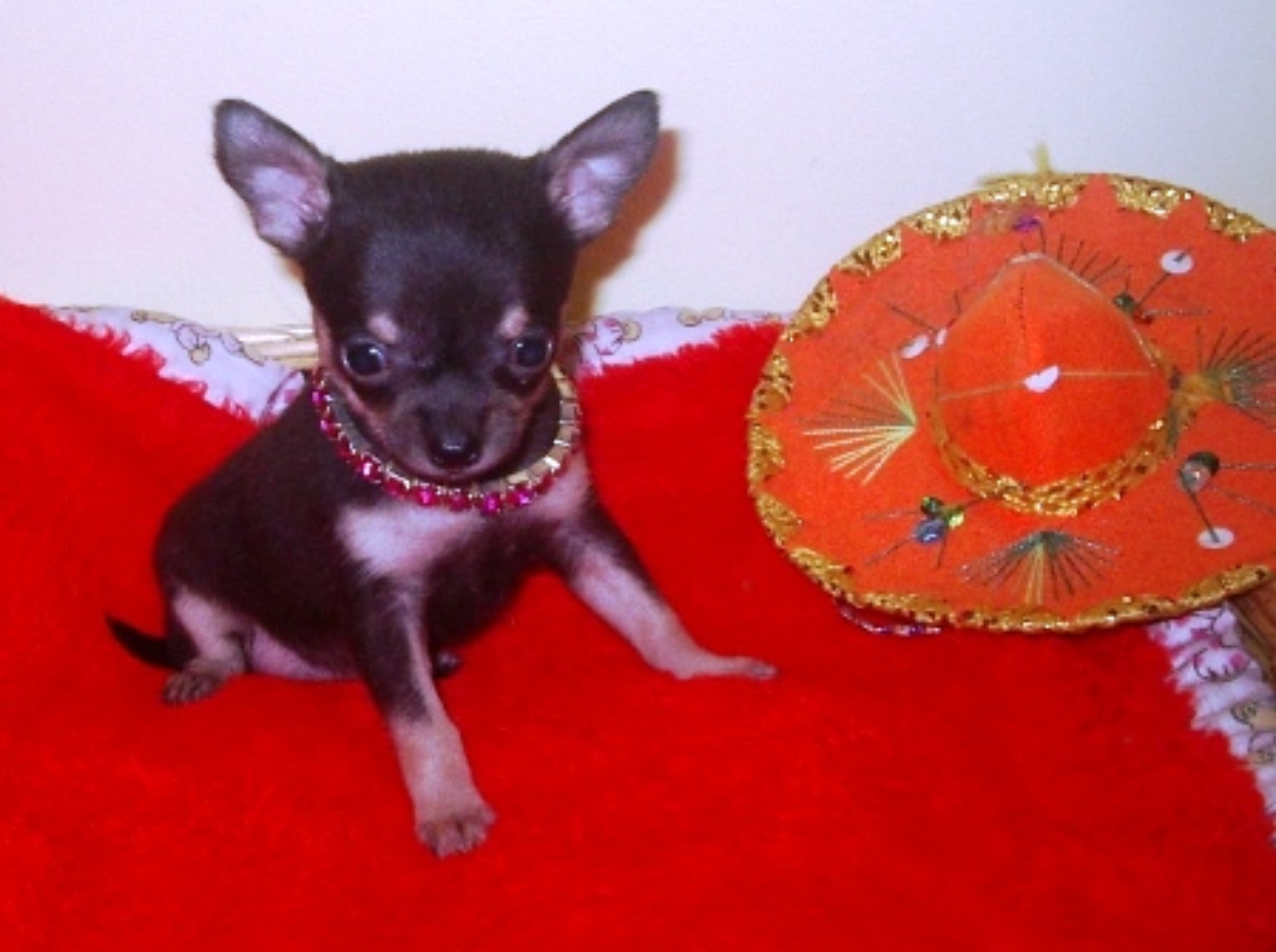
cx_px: 624
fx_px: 1435
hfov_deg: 47.9
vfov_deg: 36.7
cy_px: 475
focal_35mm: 39
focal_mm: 5.8
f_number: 4.8
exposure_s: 1/60
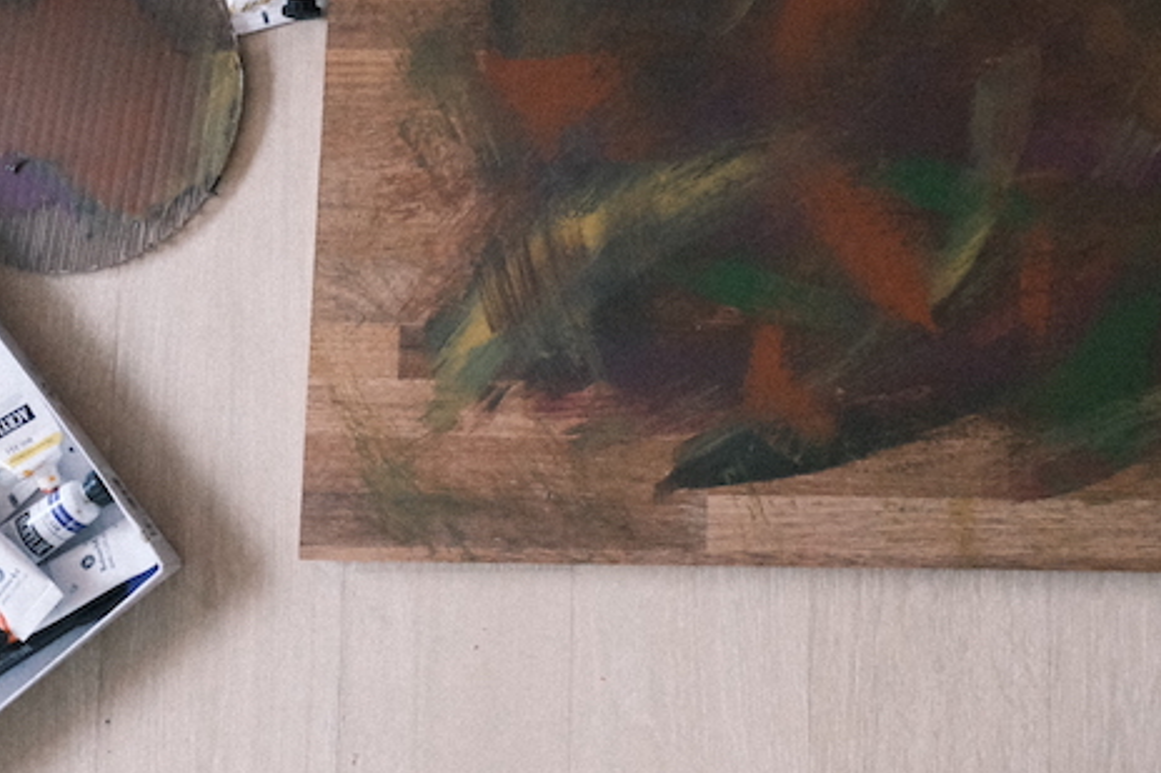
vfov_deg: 19.2
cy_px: 24
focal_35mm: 69
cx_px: 1156
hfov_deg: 27.6
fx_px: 2224
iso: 8000
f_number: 3.2
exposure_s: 1/160
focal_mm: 21.4
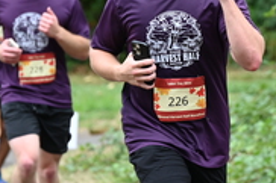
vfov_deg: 2.3
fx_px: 4642
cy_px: 76
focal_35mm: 606
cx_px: 221
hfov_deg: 3.4
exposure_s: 1/250
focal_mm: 200
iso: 450
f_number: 6.3
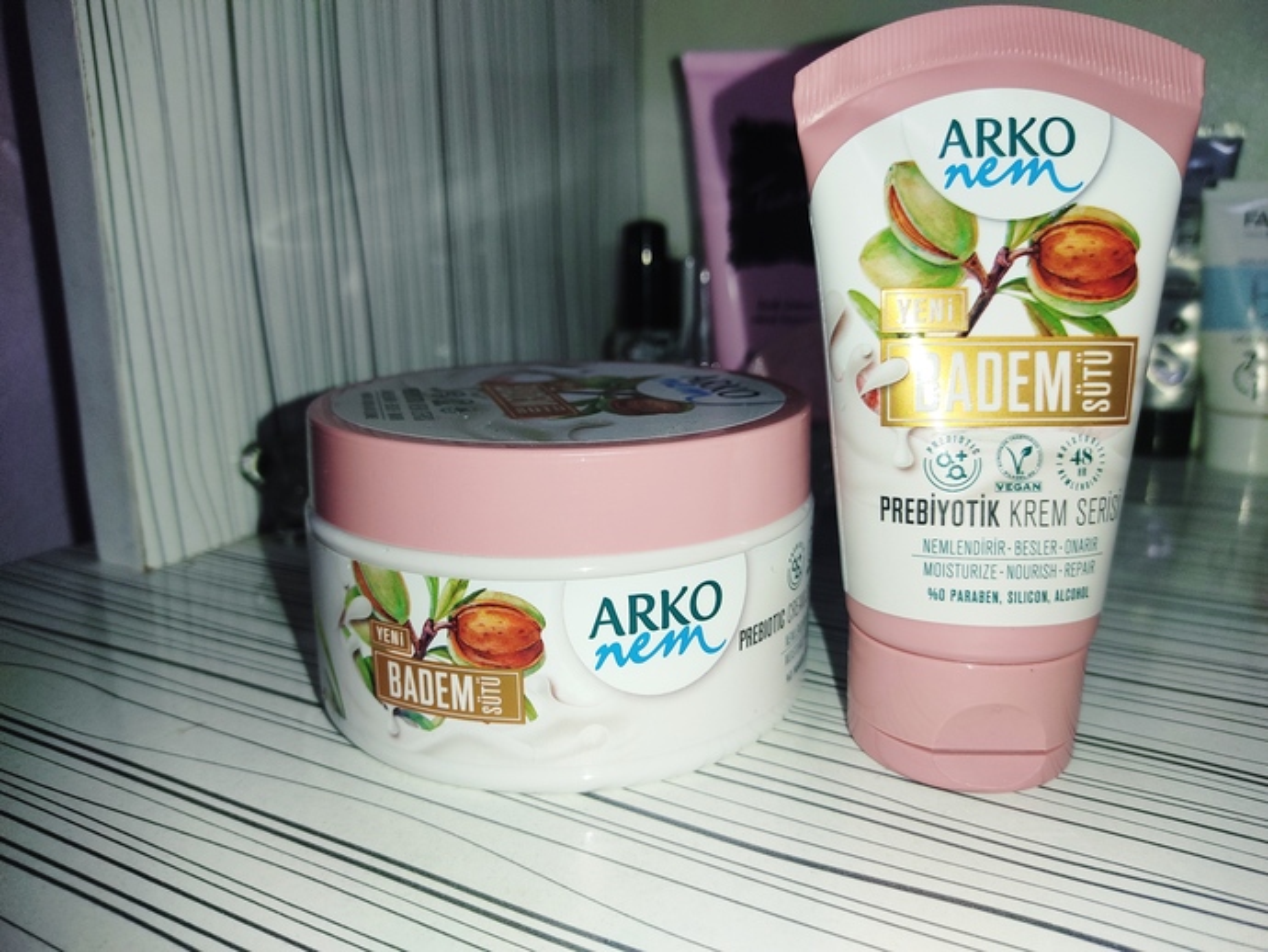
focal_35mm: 26
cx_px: 634
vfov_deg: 53.1
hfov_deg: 67.3
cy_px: 476
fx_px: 953
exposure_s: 1/33
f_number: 1.79
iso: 388
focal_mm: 4.74
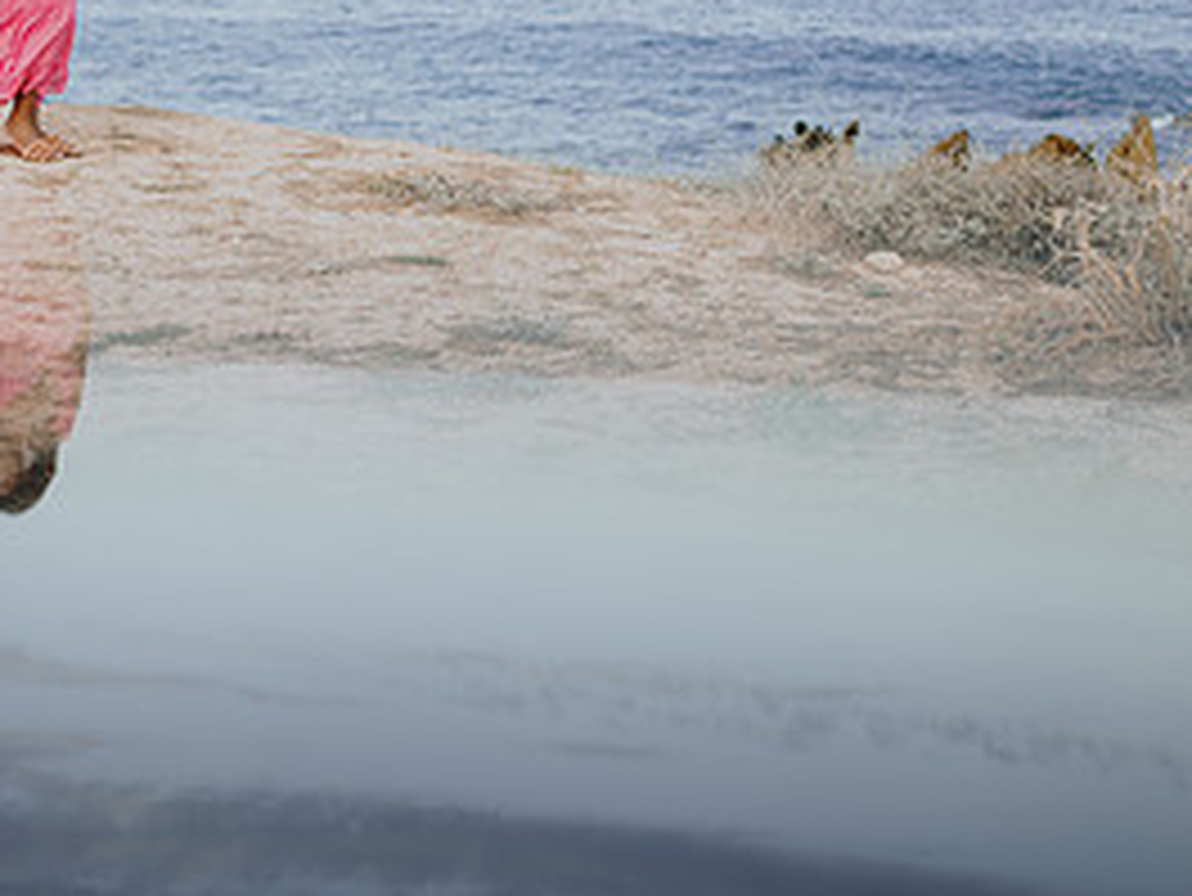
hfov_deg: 26.3
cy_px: 88
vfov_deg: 19.5
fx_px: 2549
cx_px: 472
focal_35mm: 74
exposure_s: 1/640
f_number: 1.8
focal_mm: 35
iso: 50
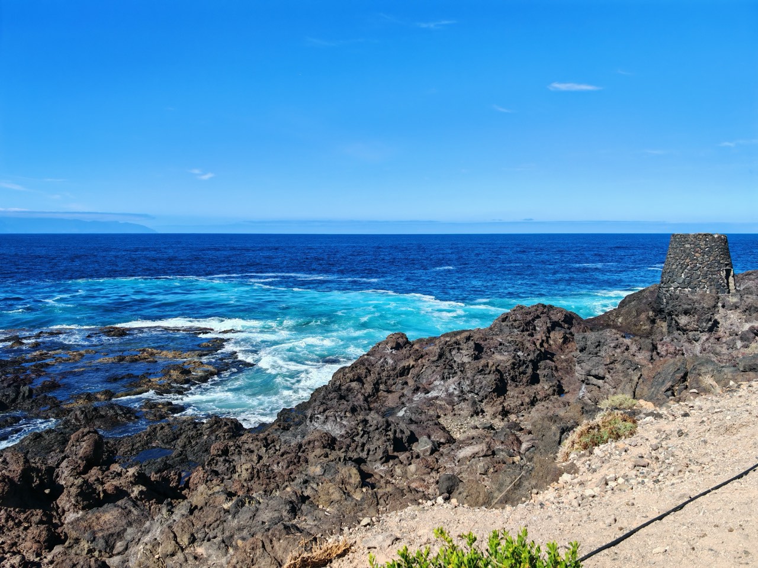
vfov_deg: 51.4
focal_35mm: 27
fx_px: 591
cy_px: 284
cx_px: 379
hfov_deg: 65.3
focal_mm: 6.83
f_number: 2
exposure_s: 1/1200
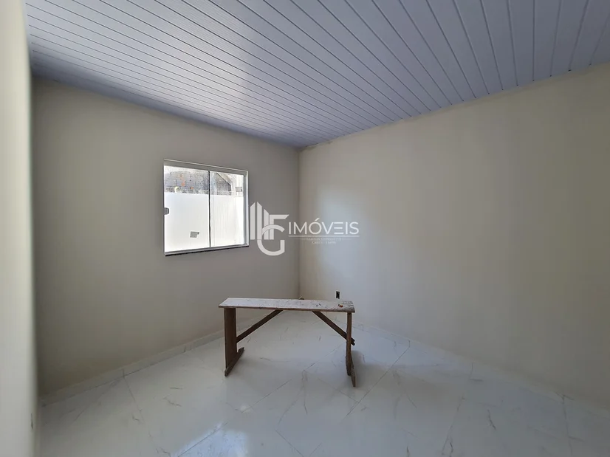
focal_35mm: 13
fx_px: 229
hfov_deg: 106.2
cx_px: 305
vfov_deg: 89.9
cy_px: 228
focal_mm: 1.74
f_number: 2.2
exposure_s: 1/60
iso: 64
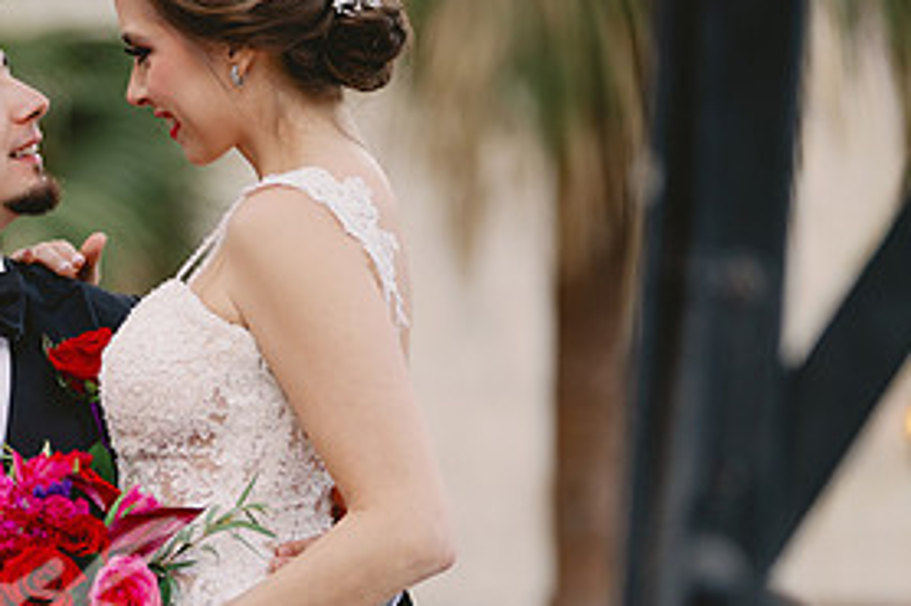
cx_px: 0
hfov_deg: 7.1
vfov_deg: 4.8
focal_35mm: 288
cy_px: 332
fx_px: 7283
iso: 800
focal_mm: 138
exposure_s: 1/125
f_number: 2.8
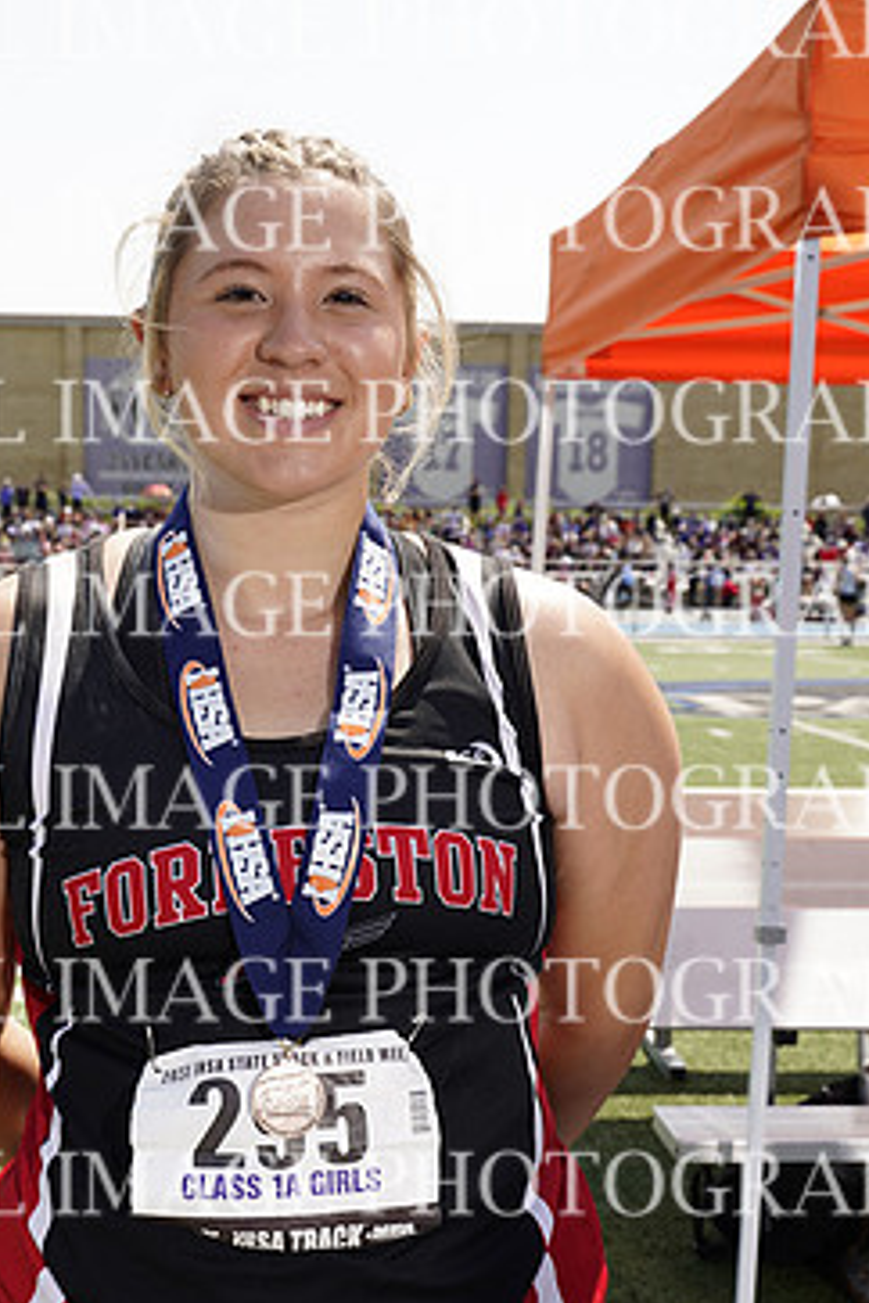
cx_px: 336
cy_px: 894
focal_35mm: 64
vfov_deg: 31.1
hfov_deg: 21.2
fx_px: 2317
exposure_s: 1/160
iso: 100
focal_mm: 40
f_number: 8
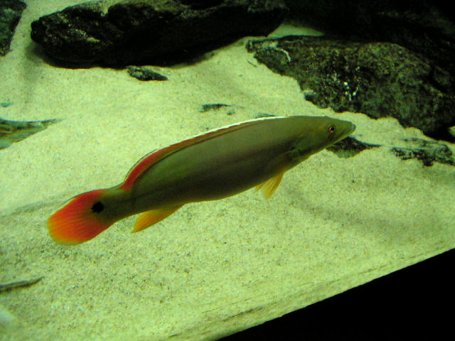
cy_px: 170
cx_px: 228
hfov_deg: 47.9
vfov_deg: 36.8
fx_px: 513
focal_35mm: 39
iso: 400
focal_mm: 5.1
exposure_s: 1/125
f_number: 2.9
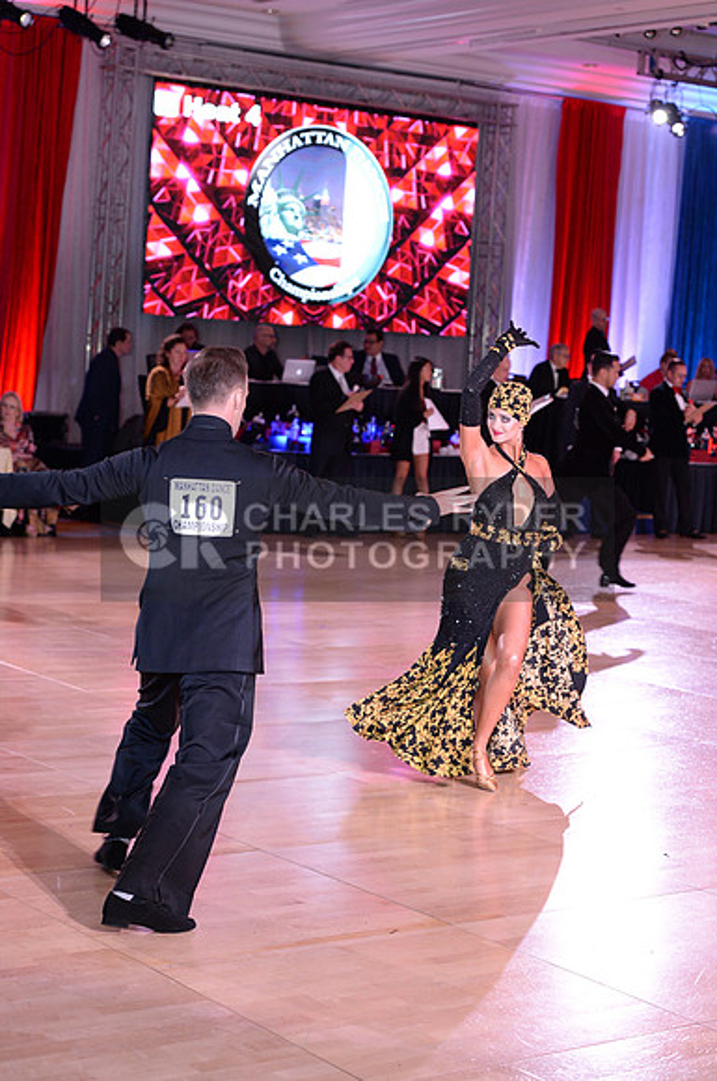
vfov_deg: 28.9
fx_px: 2097
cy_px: 540
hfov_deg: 19.4
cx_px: 358
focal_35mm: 70
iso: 2000
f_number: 4.5
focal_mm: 70
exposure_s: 1/250
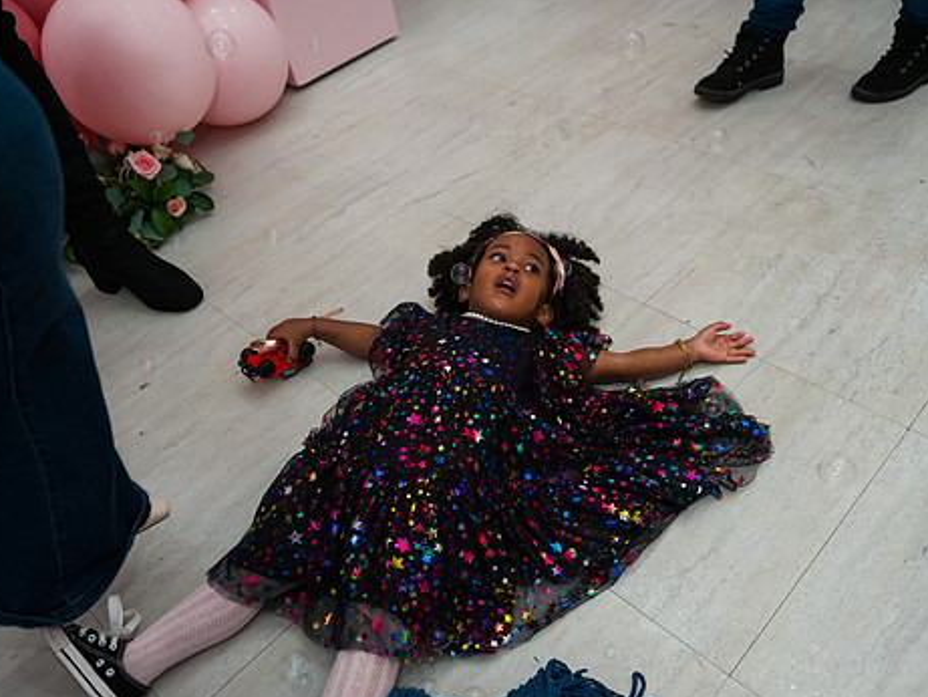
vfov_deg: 48.2
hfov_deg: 61.4
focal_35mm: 29
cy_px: 385
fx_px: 778
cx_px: 521
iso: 1000
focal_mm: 24
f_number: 4
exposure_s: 1/200
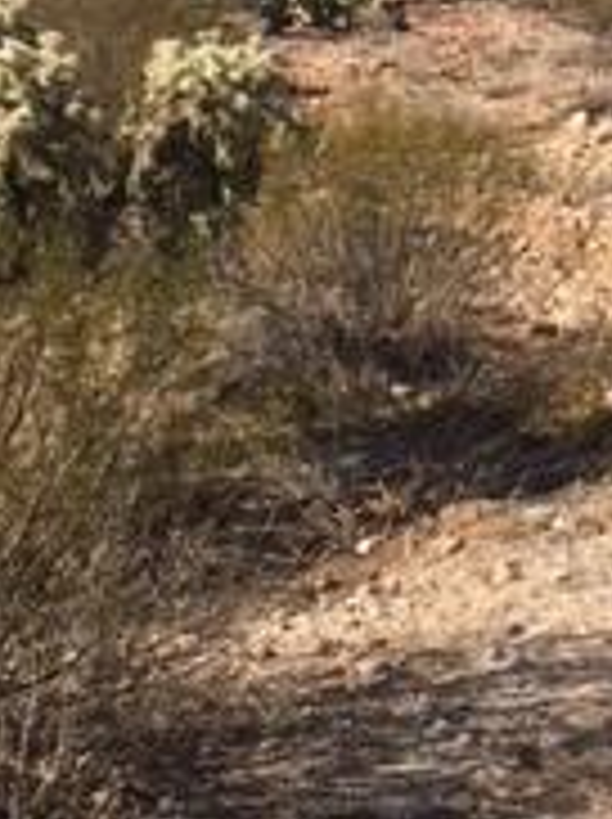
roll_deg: -1.4
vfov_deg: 18.7
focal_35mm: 102
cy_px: -40
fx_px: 2410
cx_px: 693
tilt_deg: +3.2
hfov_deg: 14.1
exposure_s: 1/1603
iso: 25
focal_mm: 4.15
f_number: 2.2
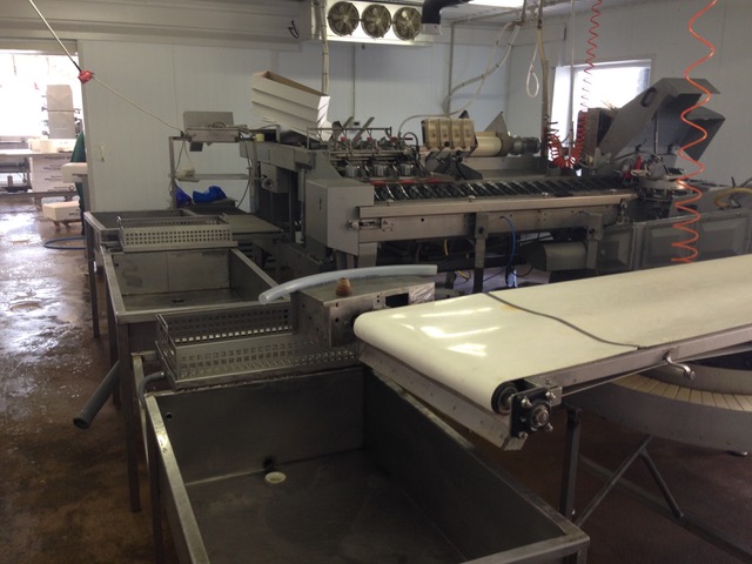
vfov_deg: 42.9
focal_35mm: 33
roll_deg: -1.6
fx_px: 717
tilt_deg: -10.8
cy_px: 282
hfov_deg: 55.4
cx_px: 376
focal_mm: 4.12
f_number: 2.4
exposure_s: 1/20
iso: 64
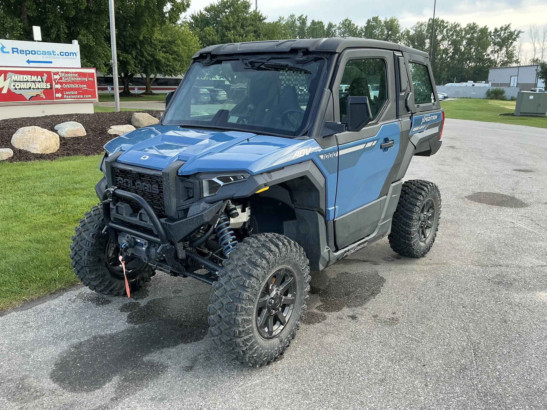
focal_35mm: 28
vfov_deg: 49.7
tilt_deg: -14.0
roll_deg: -0.2
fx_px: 442
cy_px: 205
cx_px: 274
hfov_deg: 63.4
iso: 20
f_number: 1.8
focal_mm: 3
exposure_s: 1/122
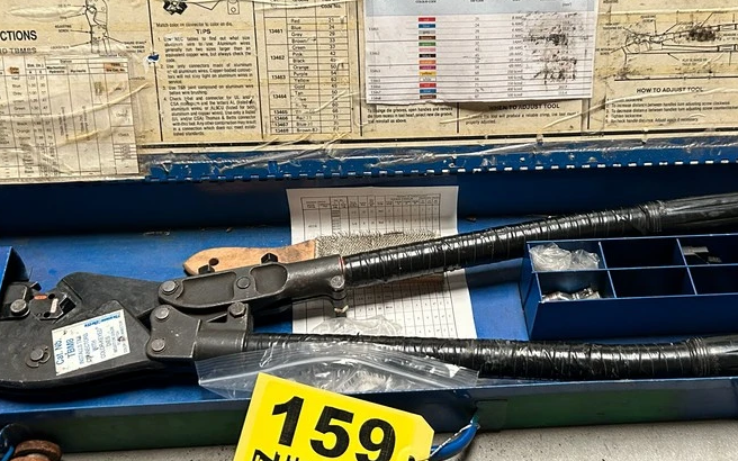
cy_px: 191
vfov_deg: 29.8
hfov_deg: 46.1
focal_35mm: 43
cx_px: 425
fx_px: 865
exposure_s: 1/60
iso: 320
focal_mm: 5.7
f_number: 1.5
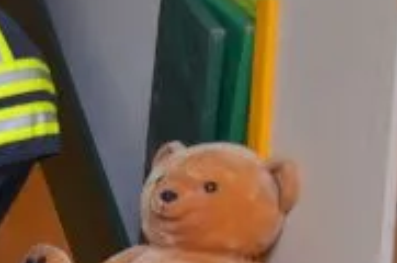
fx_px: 1484
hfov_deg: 14.2
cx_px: -206
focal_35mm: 135
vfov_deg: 10.0
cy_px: 331
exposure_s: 1/60
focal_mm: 25
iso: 560
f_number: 4
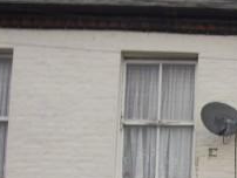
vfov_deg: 9.0
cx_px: 440
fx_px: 1110
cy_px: 227
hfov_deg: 11.3
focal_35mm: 162
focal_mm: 7.3
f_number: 3.2
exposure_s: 1/250
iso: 100
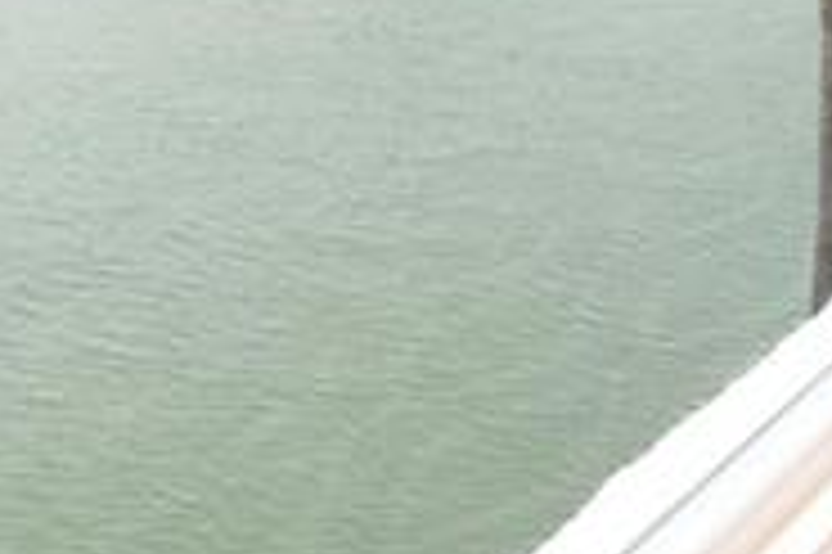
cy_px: -617
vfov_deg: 13.6
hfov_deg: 20.3
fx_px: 1916
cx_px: 1322
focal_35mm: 83
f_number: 11
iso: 100
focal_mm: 10
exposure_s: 1/50
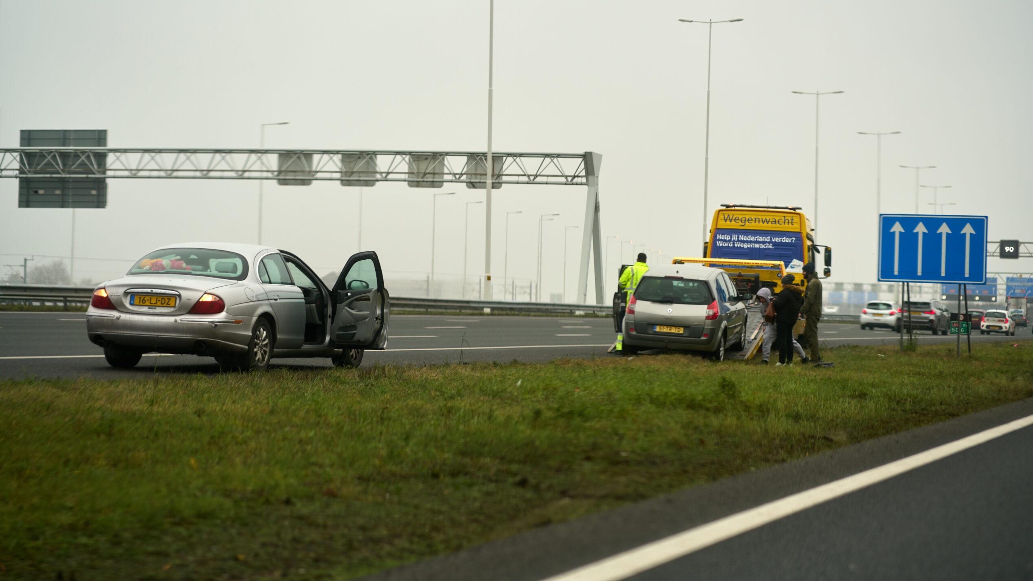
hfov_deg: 23.7
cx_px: 522
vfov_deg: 13.4
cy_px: 248
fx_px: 2465
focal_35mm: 90
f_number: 2
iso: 100
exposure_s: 1/800
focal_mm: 85
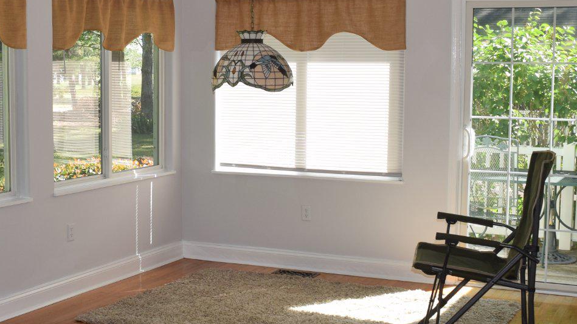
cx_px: 209
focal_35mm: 61
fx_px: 933
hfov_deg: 34.1
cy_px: 185
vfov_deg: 19.7
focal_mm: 18
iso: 160
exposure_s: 1/125
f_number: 5.6
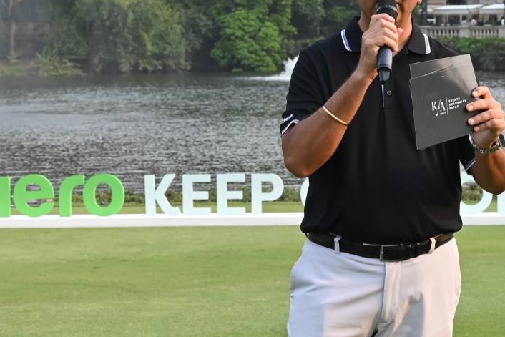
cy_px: 239
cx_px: 306
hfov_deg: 19.1
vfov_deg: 12.8
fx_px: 1501
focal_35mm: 107
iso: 640
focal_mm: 35
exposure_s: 1/320
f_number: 7.1
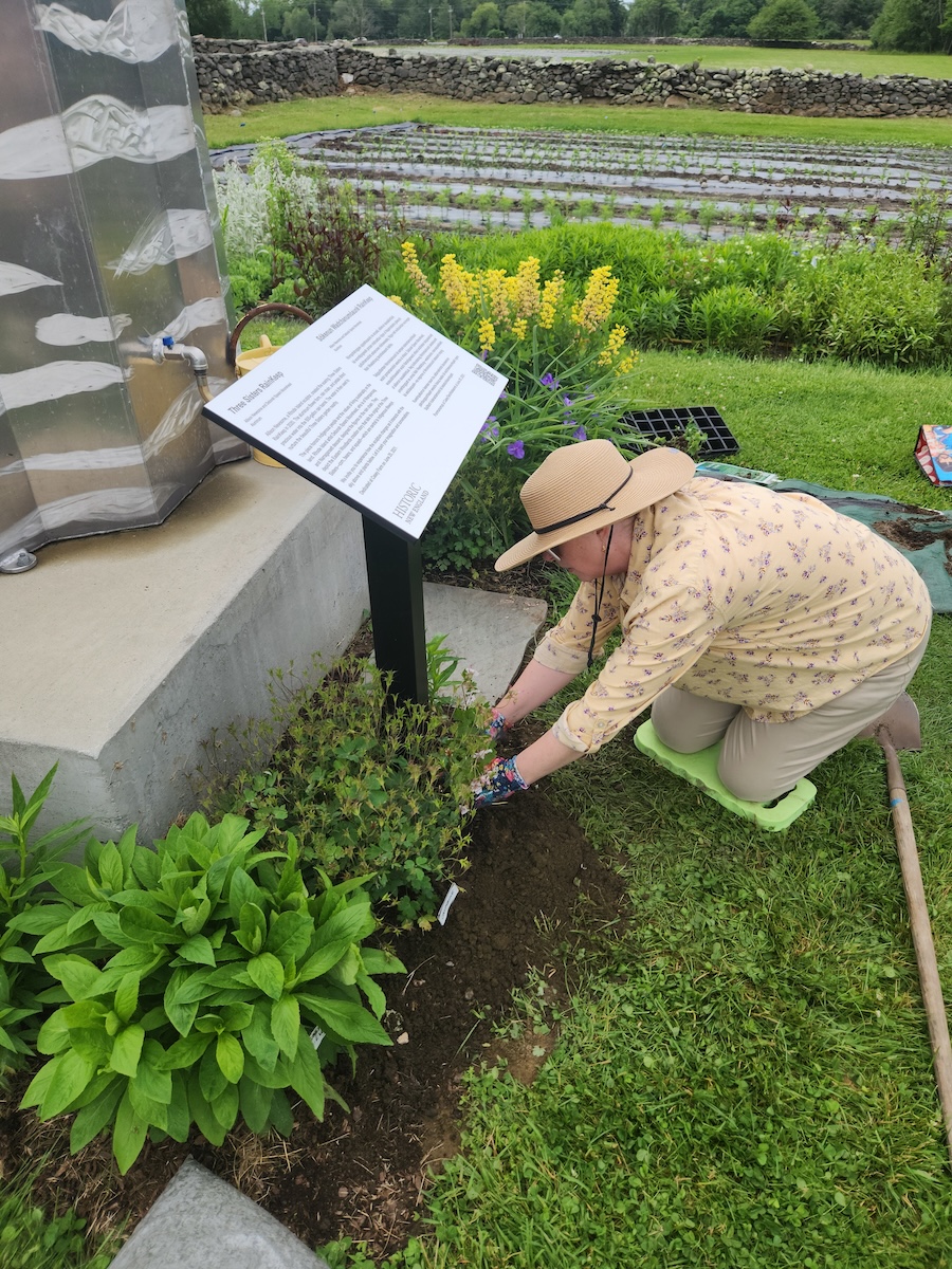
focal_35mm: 23
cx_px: 476
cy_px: 634
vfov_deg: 73.9
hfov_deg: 58.9
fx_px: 843
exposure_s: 1/1139
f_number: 1.8
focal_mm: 5.4
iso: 20
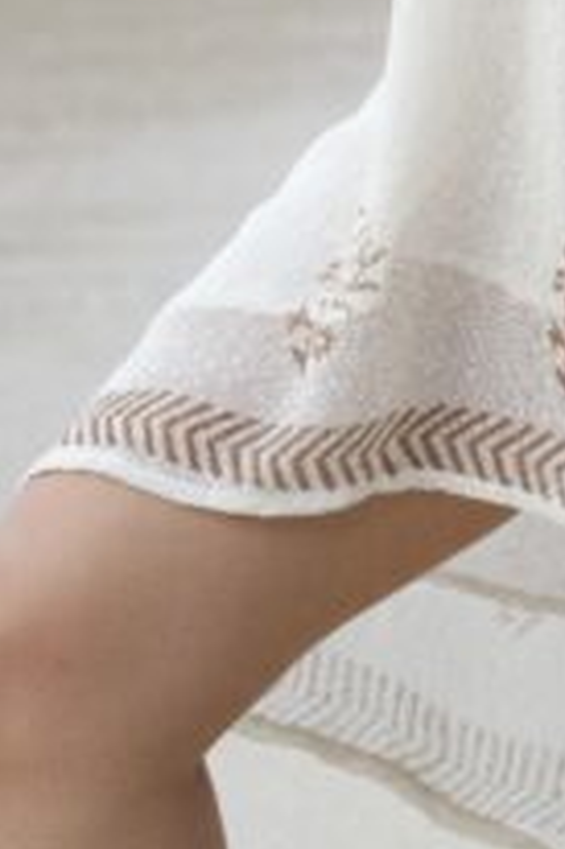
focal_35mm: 259
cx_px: 763
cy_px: -301
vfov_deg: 7.8
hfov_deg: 5.3
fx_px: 6107
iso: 5000
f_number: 4
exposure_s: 1/160
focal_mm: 71
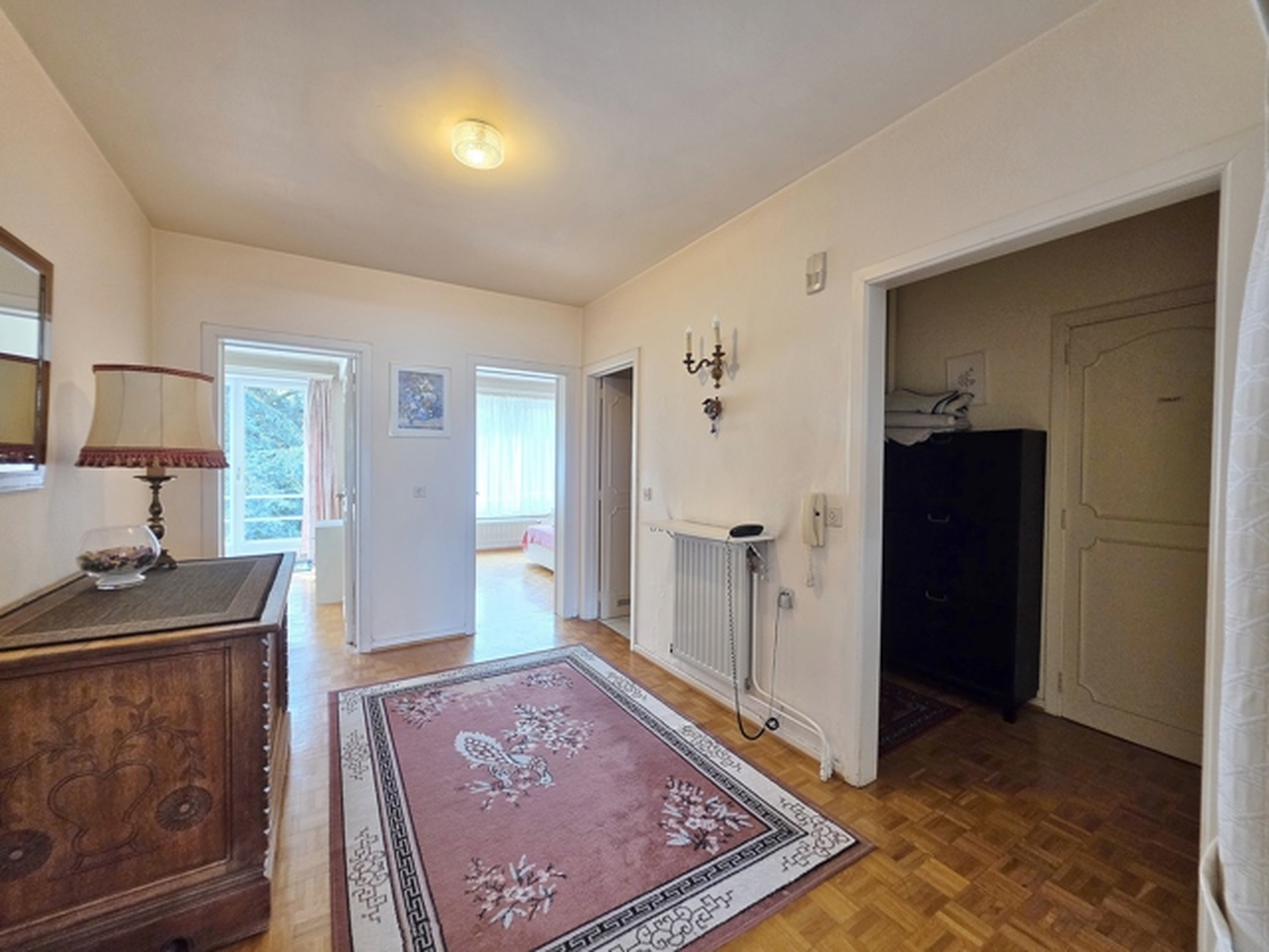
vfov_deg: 89.9
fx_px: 477
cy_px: 476
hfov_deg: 106.2
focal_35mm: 13
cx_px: 634
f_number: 1.9
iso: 100
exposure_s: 1/44.7
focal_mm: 2.2
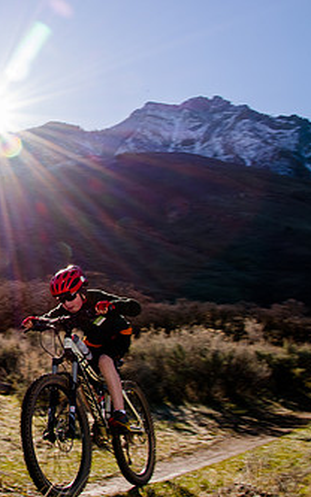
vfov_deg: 41.8
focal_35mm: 48
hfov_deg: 23.7
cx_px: -93
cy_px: 217
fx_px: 651
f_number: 18
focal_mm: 24
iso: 250
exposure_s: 1/125
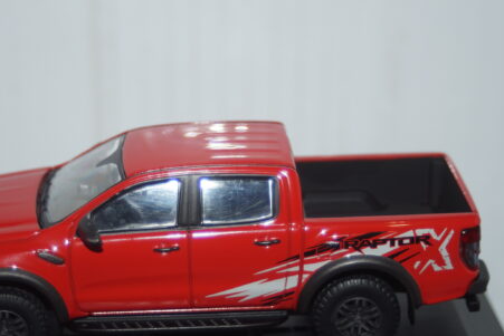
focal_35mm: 110
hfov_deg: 18.6
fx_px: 1536
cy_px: 213
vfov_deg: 12.5
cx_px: 210
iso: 160
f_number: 5
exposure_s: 1/80
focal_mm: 55
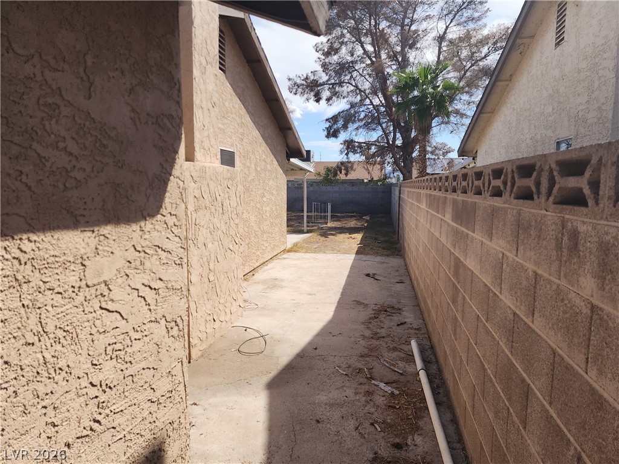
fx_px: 411
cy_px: 232
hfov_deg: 73.9
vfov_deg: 58.9
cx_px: 310
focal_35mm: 23
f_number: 1.8
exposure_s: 1/1041
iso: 12
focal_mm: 6.4
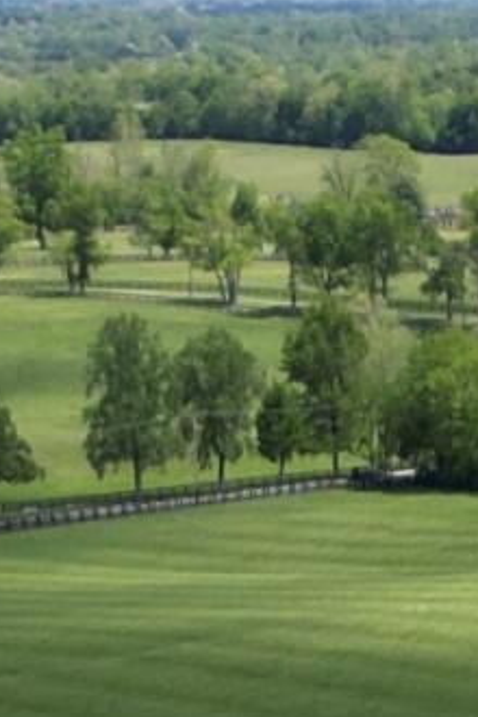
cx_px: 756
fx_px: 4521
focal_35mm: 227
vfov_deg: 7.6
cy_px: 2392
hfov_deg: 6.0
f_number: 1.7
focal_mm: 6.72
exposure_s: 1/2000
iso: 110
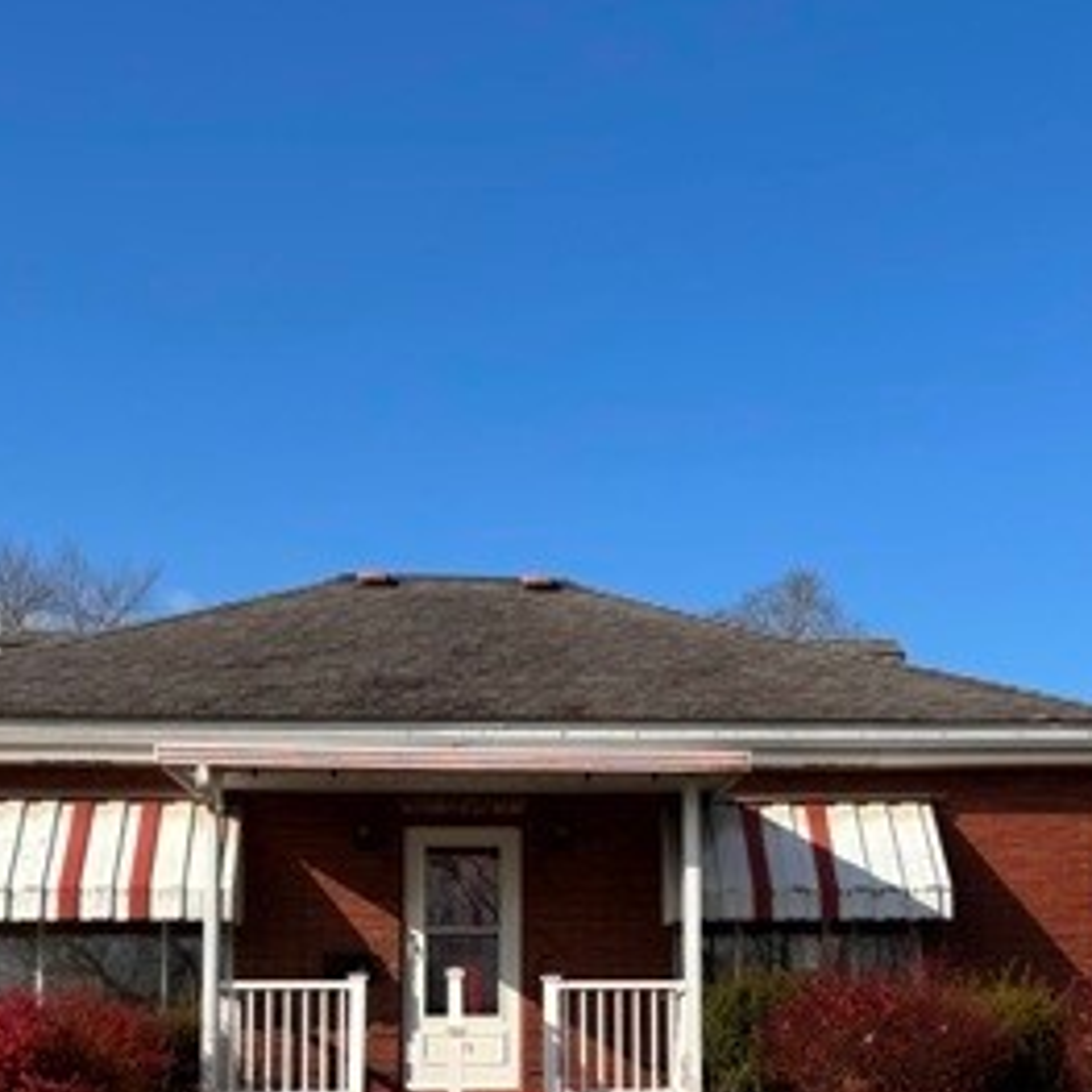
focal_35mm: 56
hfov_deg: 30.6
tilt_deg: +4.2
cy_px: 918
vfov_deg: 29.6
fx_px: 1999
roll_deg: +0.1
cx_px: 548
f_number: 1.6
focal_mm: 5.96
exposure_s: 1/2778
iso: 50
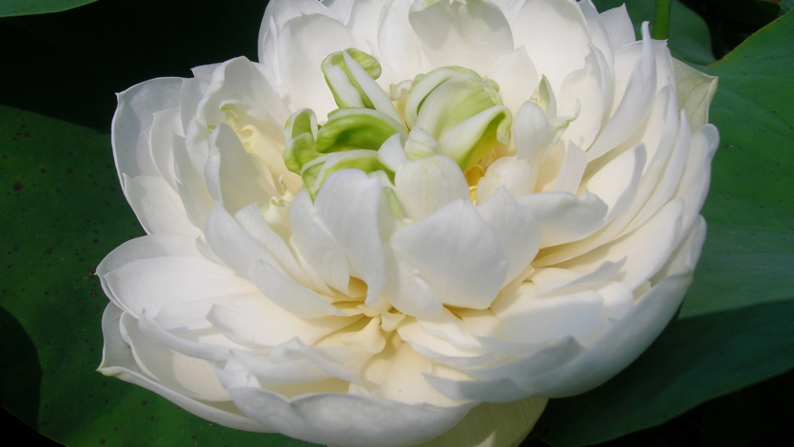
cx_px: 392
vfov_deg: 31.2
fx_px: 800
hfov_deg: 52.8
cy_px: 231
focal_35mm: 38
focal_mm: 5.7
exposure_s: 1/1082
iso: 50
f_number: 4.9
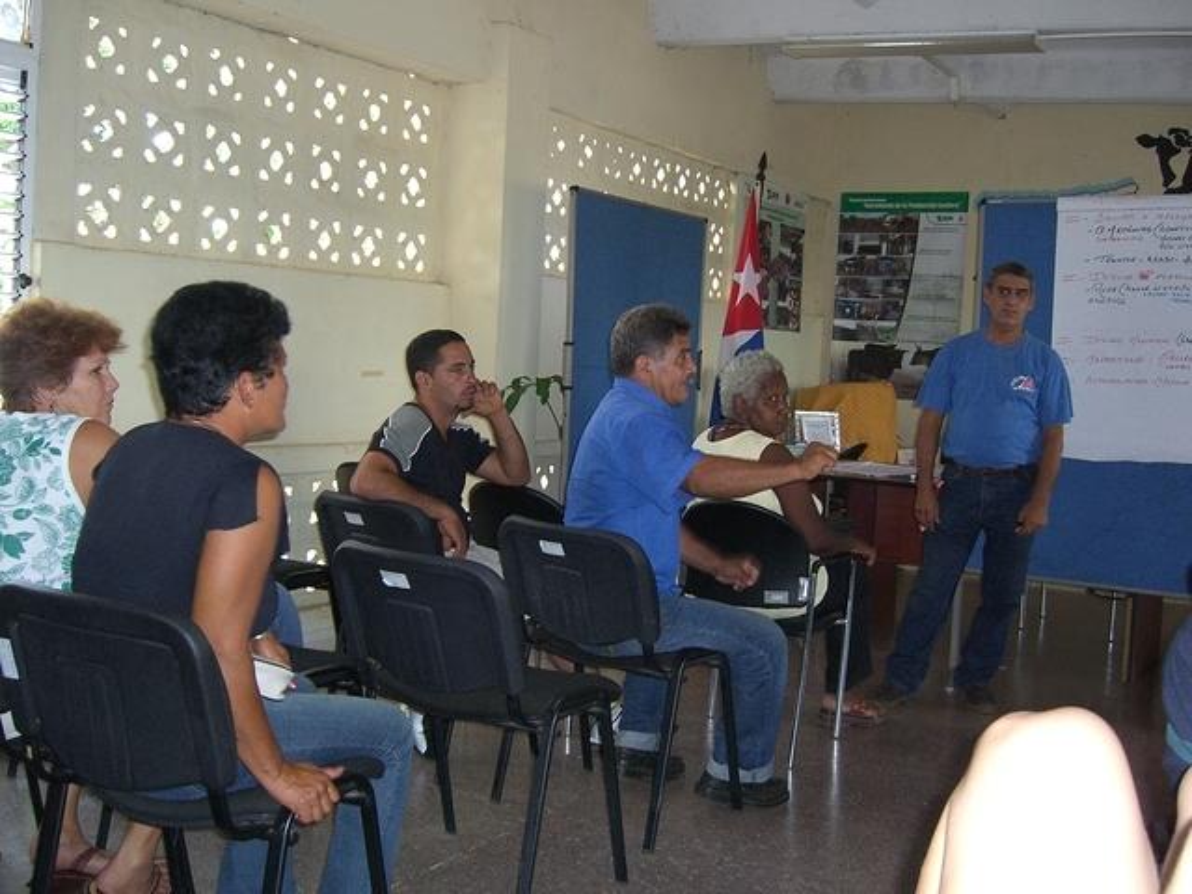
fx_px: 1309
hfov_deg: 49.0
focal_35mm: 38
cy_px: 447
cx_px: 596
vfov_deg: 37.7
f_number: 2.8
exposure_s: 1/60
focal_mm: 7.9
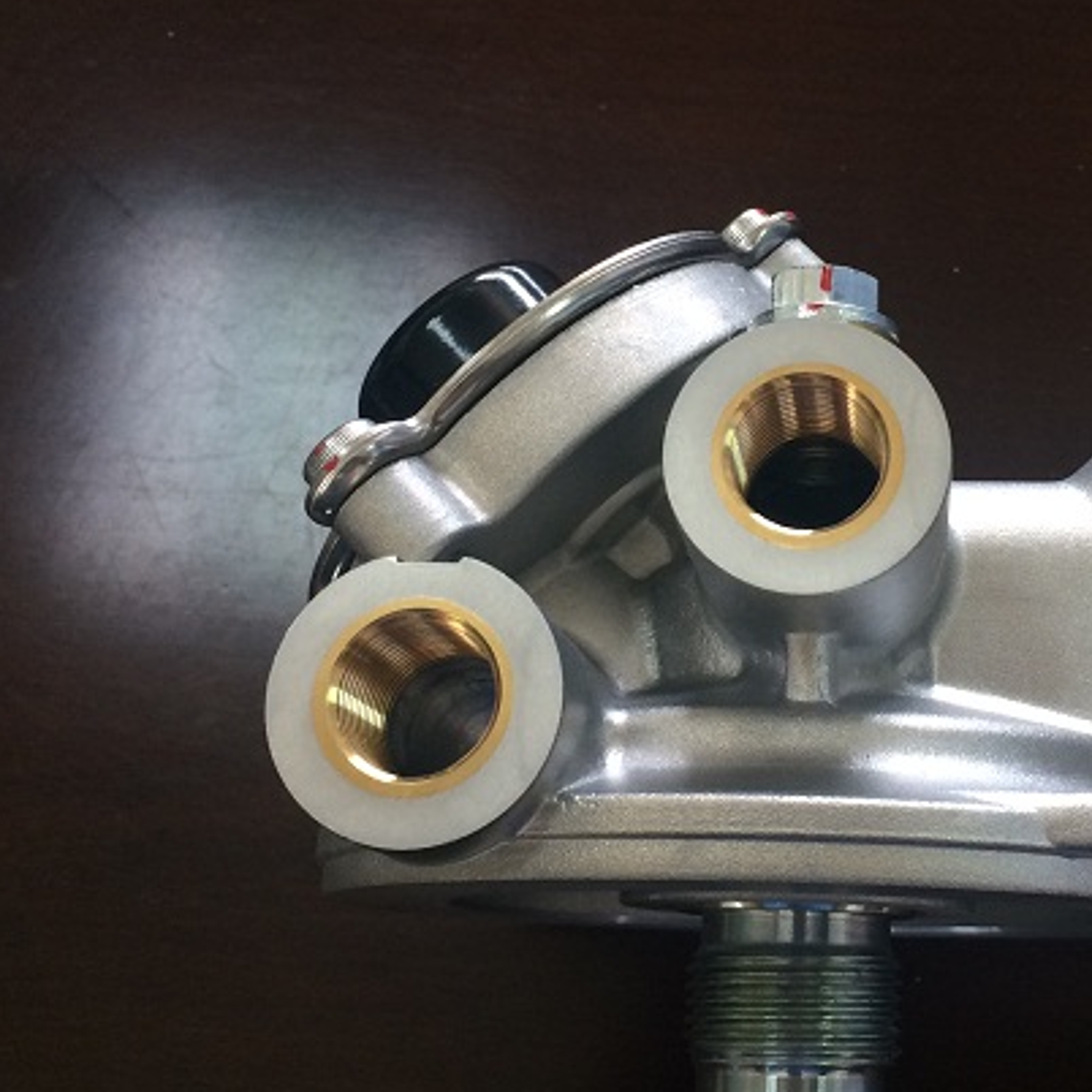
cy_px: 443
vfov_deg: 33.3
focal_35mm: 51
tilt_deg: -72.3
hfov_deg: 32.7
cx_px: 837
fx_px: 1820
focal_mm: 4.15
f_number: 2.2
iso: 40
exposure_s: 1/33
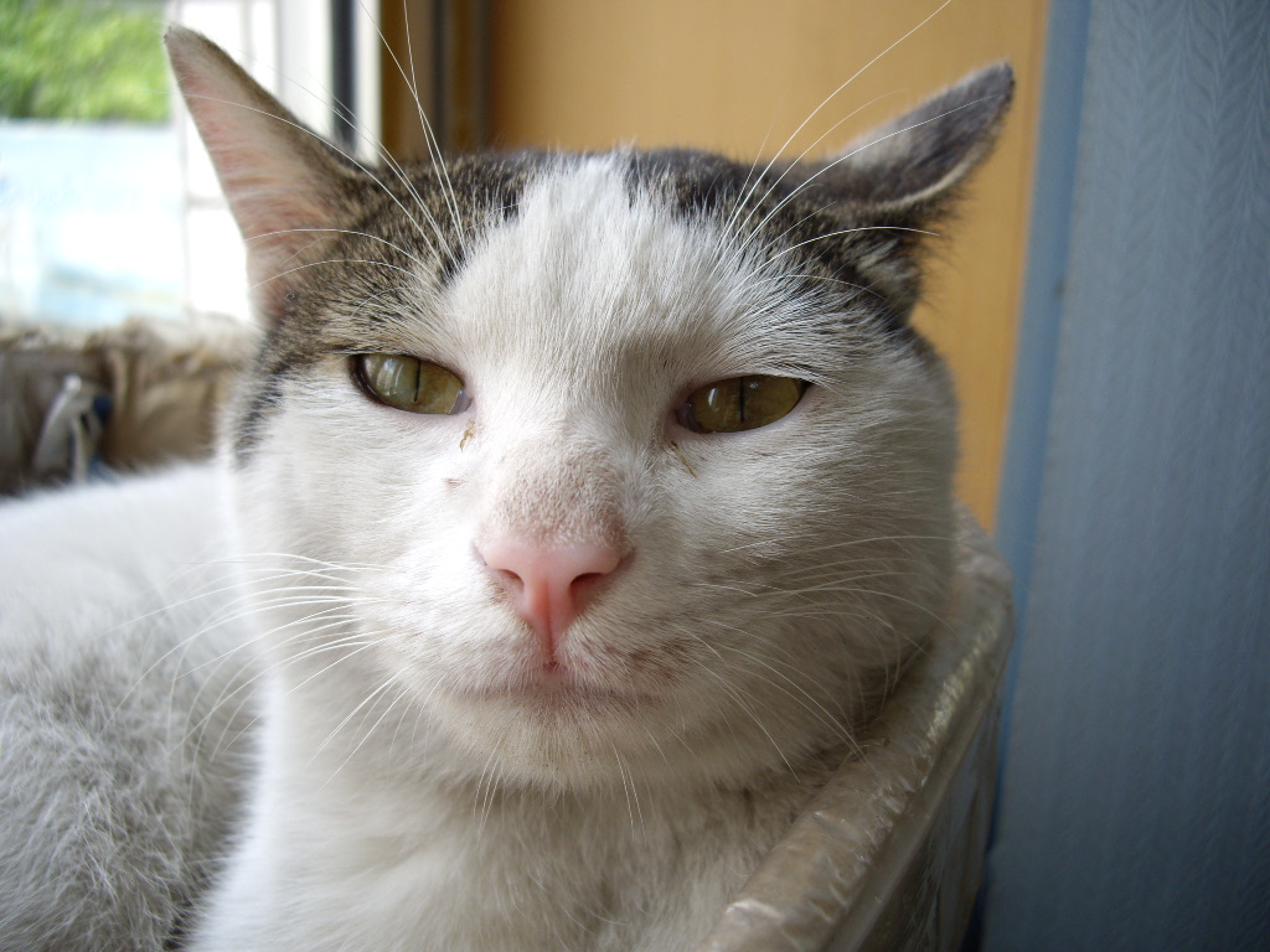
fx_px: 1394
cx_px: 635
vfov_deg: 37.7
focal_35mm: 38
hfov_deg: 49.0
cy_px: 476
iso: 100
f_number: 2.8
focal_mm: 7.9
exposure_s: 1/125
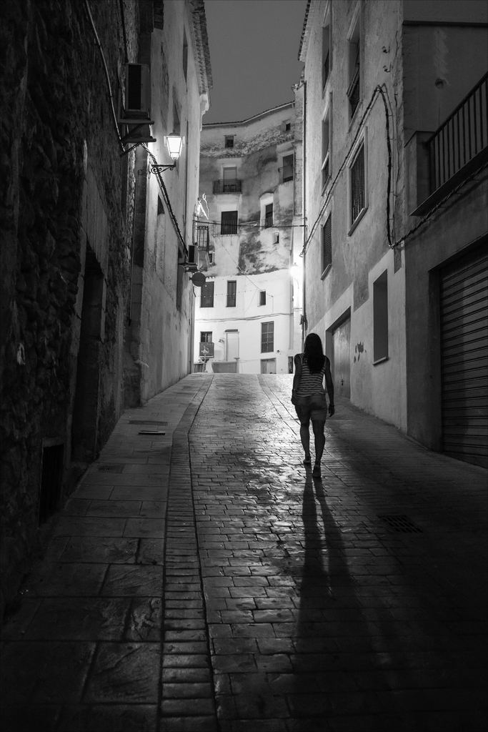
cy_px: 366
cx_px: 244
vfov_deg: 63.7
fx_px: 589
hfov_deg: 45.0
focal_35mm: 29
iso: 6400
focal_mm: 19.4
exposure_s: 1/75
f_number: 2.8
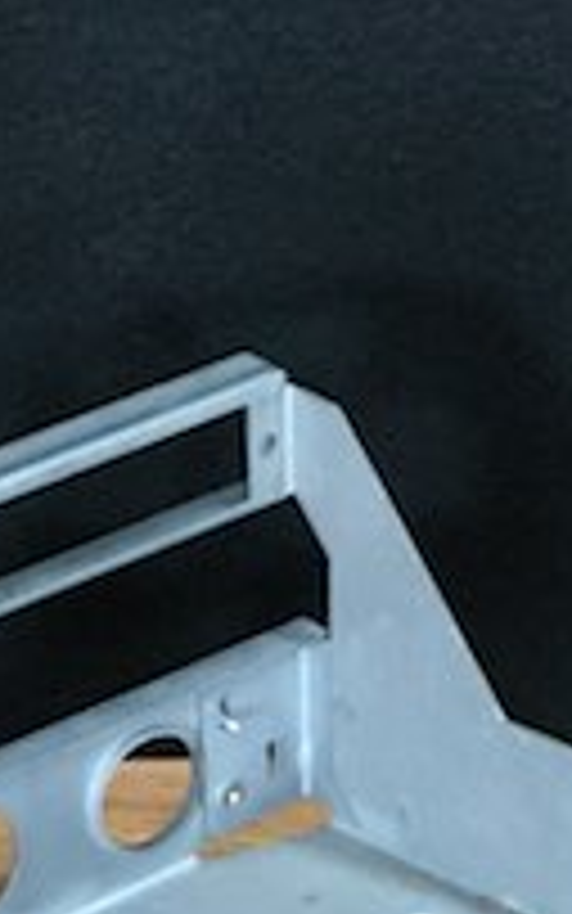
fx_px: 3390
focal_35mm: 136
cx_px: 126
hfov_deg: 9.6
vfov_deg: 14.6
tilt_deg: -38.6
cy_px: 1227
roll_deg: +1.4
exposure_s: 1/30
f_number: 2.2
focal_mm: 4.15
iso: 160
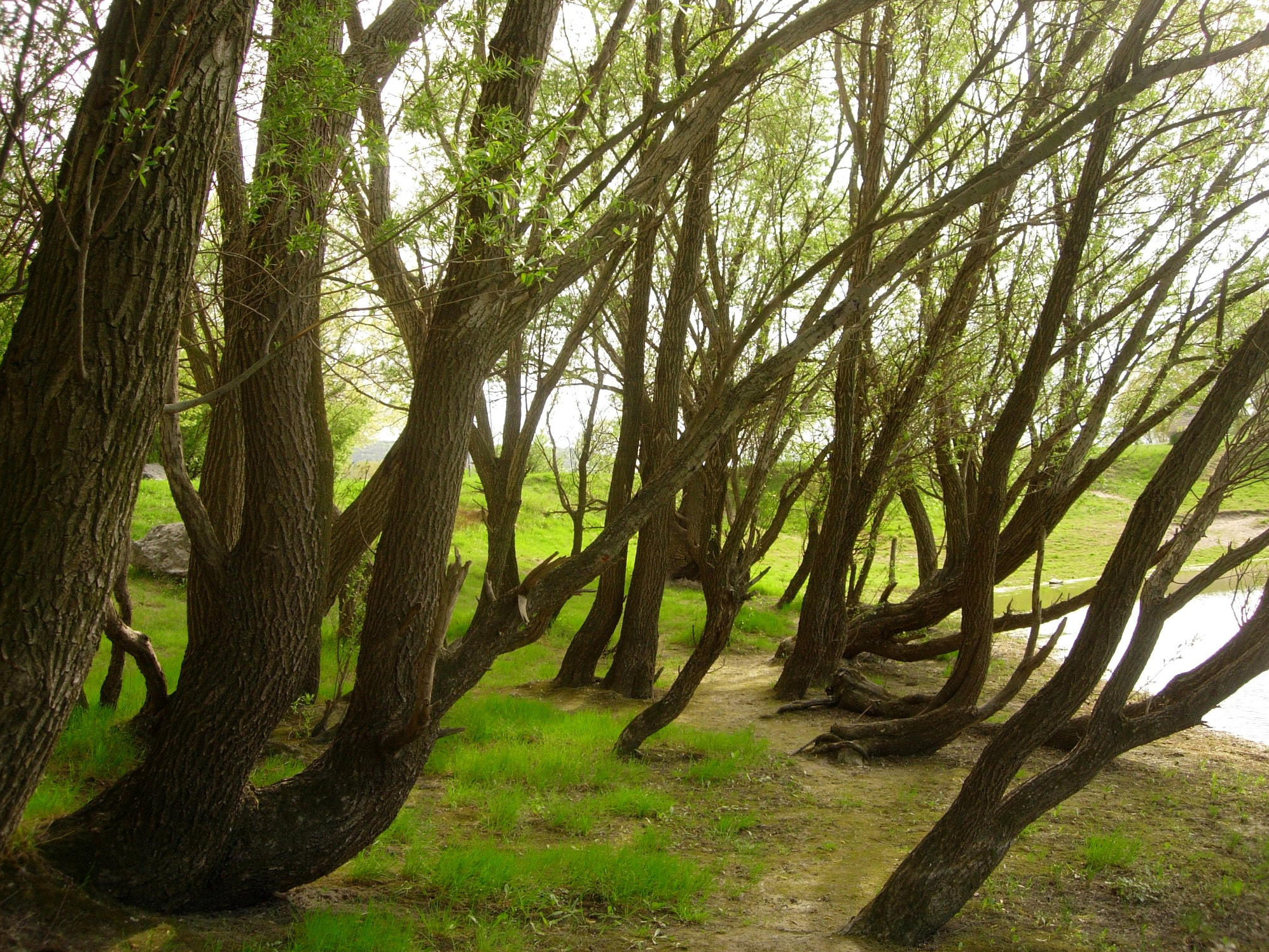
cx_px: 635
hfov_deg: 47.9
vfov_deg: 36.8
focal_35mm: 39
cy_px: 466
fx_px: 1430
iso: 64
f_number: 2.8
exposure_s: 1/249
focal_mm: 7.8
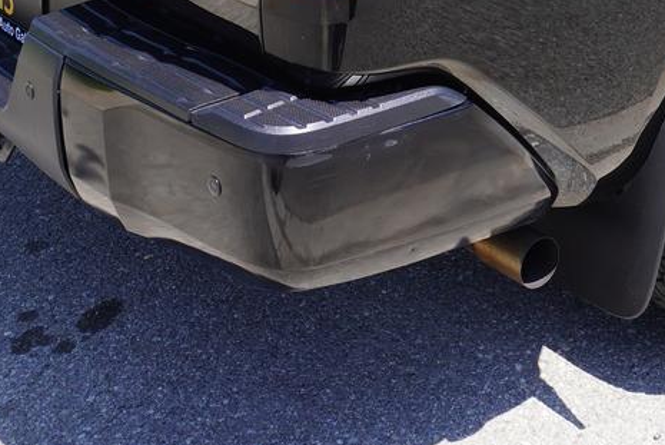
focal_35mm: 66
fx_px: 1220
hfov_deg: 29.3
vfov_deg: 18.9
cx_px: 588
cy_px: -159
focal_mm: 16
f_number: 7.1
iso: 100
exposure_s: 1/100
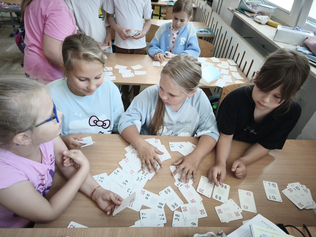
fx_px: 210
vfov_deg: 58.9
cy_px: 118
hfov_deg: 73.9
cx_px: 158
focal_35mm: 23
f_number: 1.7
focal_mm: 5.35
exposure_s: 1/100
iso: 320
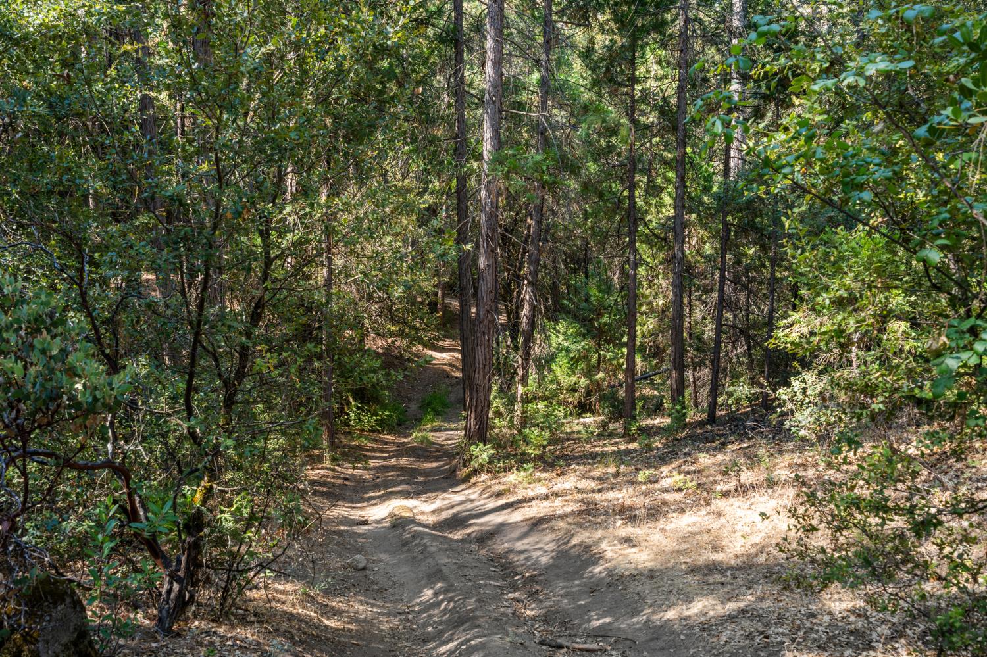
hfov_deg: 54.5
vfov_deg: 37.8
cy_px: 328
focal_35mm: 35
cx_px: 494
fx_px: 959
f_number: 9
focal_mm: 35
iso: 200
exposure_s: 1/20
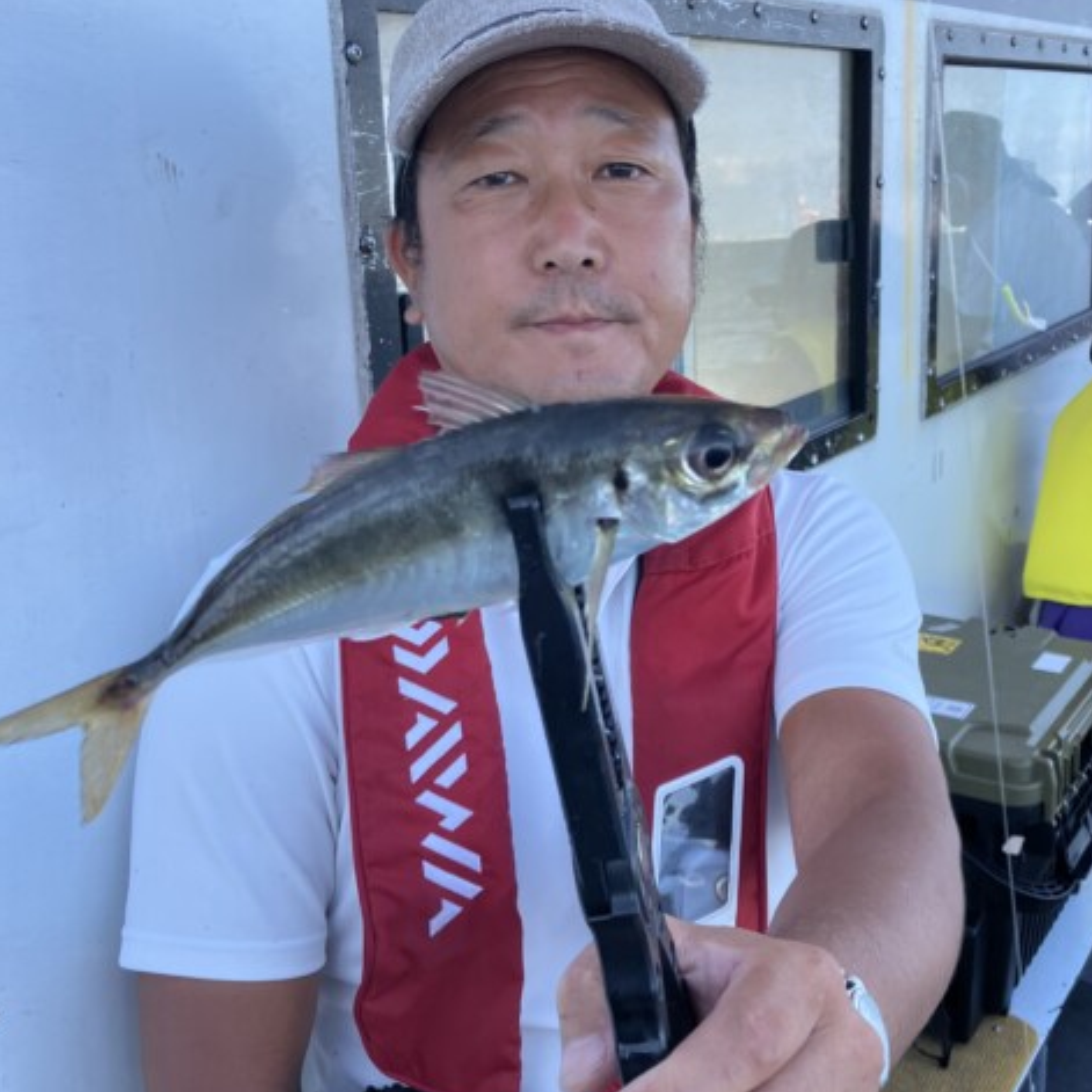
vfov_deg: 40.0
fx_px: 1499
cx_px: 686
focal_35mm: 42
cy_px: 554
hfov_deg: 39.7
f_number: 1.8
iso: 25
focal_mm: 3.99
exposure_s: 1/265
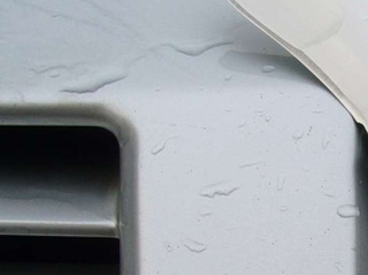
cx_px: 458
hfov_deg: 18.3
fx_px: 1073
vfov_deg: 14.6
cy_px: 210
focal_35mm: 101
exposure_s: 1/100
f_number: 5.6
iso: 80
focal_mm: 5.8
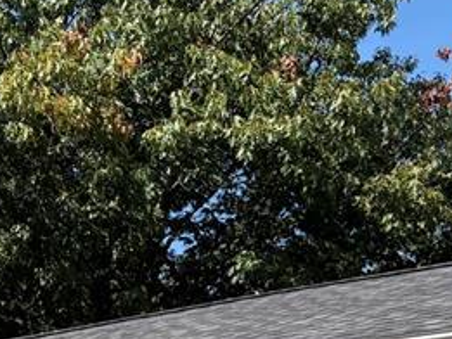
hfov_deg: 18.5
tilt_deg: +4.8
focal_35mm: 102
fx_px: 1332
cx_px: -54
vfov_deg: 13.6
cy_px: 529
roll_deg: -0.3
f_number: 1.6
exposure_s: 1/2364
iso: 50
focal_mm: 5.96
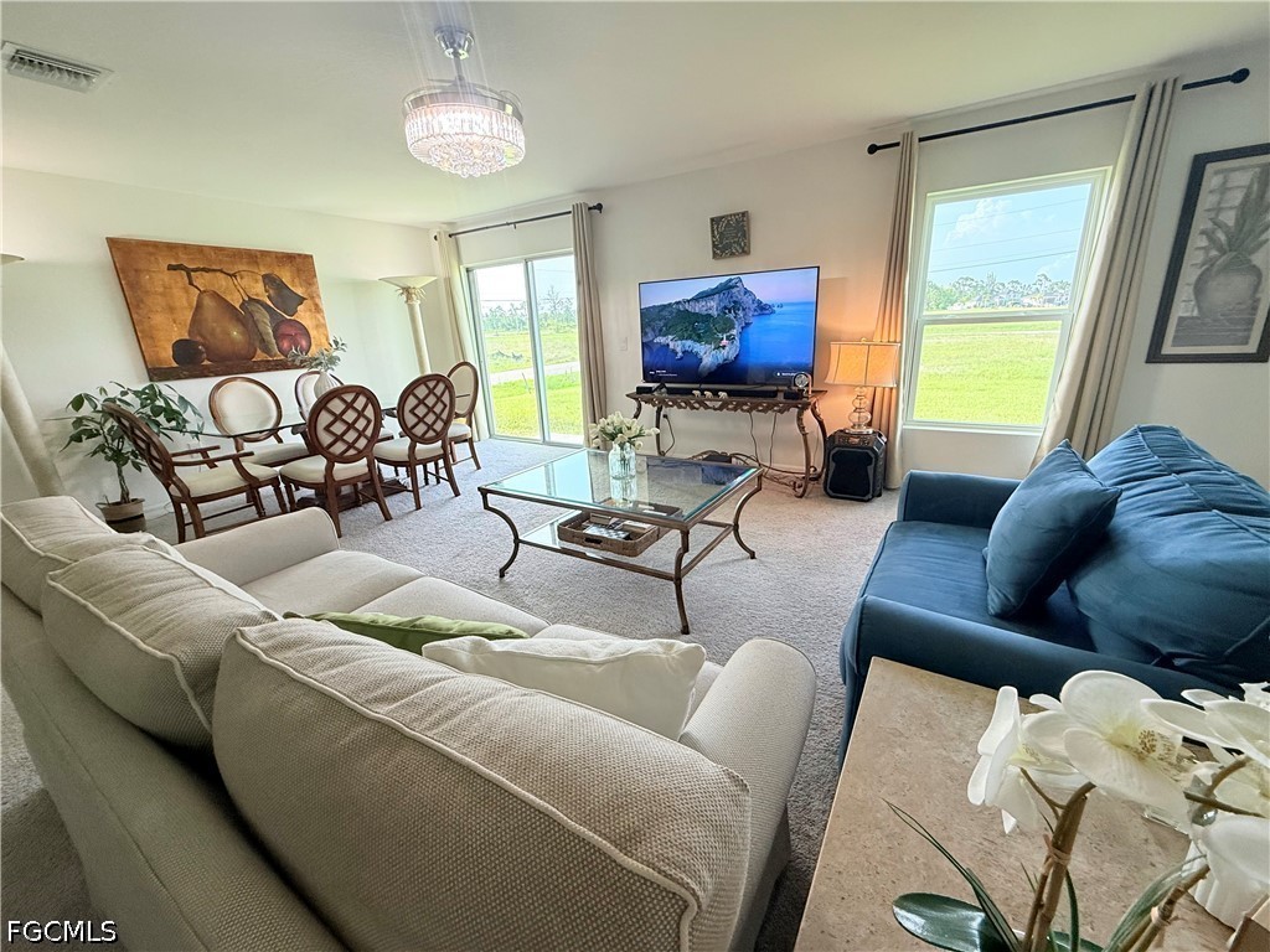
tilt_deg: -16.3
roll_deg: +2.9
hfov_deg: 102.1
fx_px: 514
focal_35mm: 14
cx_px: 635
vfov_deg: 85.7
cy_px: 476
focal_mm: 2.22
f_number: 2.2
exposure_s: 1/120
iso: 125
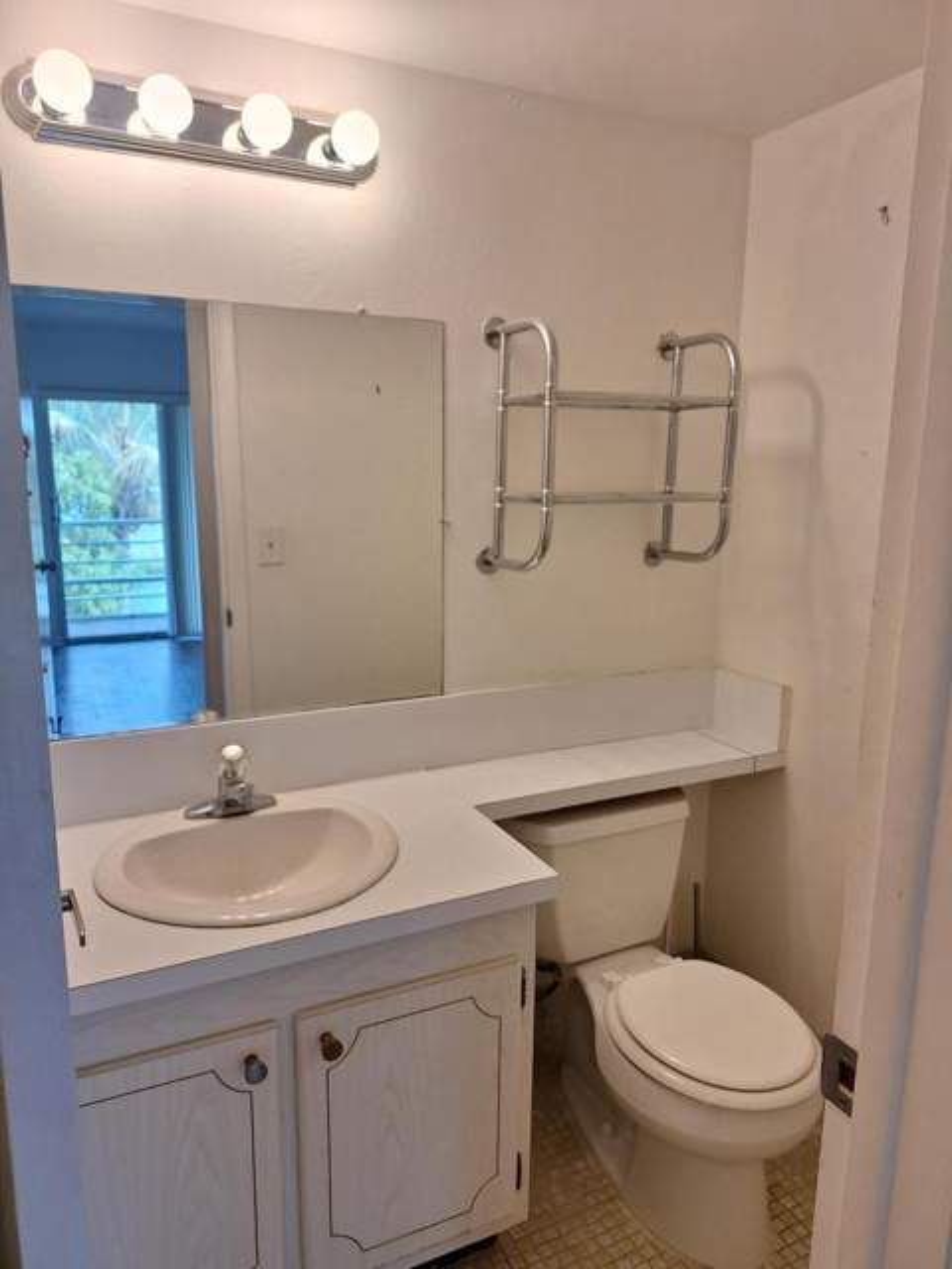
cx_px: 476
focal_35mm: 23
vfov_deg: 73.9
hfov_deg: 58.9
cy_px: 634
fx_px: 843
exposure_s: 1/122
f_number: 1.8
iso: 40
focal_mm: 5.54
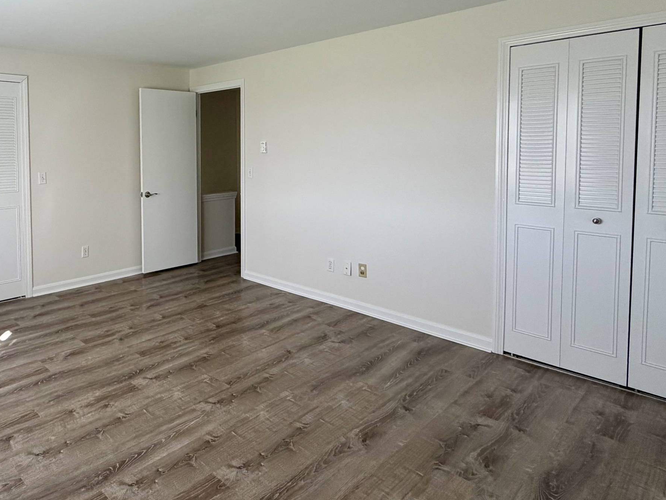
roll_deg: +1.2
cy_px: 167
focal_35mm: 24
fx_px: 462
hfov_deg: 68.1
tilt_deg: -3.0
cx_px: 188
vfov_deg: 55.6
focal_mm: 2.22
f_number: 2.2
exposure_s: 1/121
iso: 64
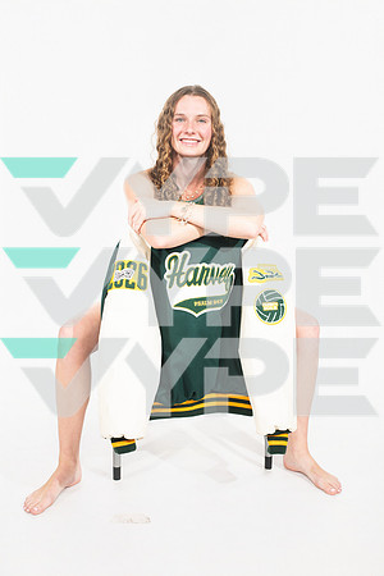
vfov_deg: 50.7
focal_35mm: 38
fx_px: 608
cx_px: 192
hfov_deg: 35.1
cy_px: 288
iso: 160
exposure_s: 1/250
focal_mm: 38
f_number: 6.3
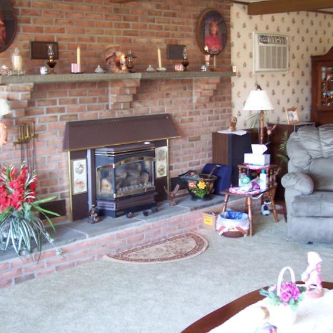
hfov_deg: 32.8
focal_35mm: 52
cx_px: 171
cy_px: 163
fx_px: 566
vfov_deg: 32.8
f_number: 2.8
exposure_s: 1/4
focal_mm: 8
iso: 140
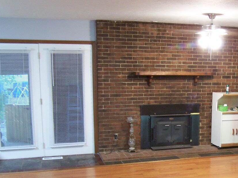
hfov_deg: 26.9
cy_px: 130
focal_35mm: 71
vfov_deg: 20.6
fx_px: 488
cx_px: 191
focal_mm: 6.3
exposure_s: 1/4
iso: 140
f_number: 2.8
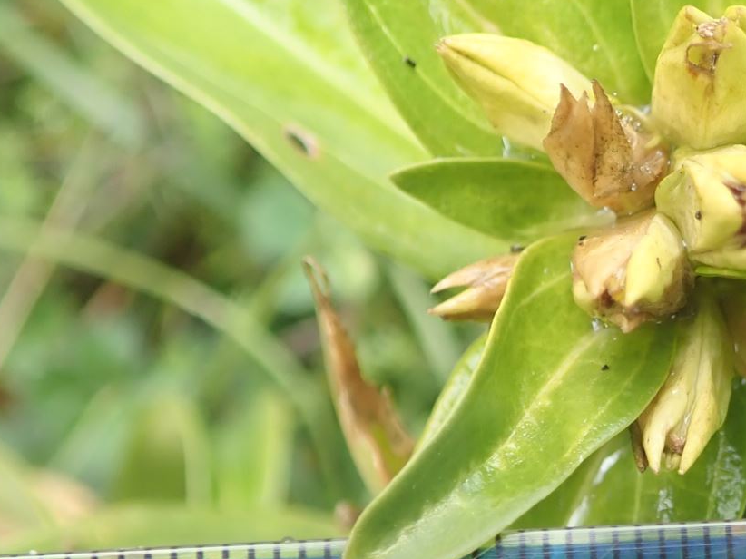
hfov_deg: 25.6
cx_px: 706
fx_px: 1573
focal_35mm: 73
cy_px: 407
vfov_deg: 20.0
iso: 125
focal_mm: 5.5
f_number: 2.3
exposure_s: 1/125
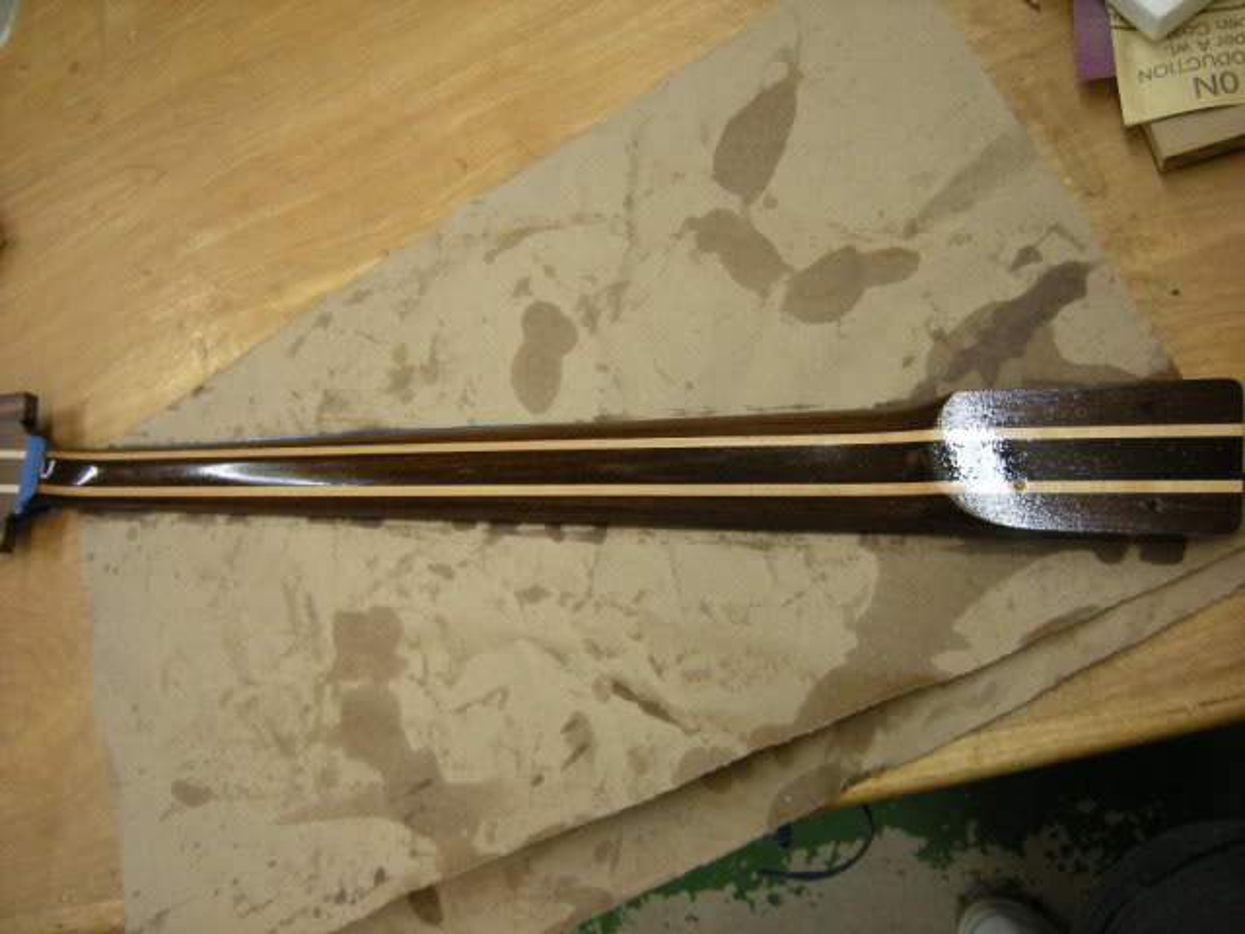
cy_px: 467
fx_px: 1007
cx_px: 622
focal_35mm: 28
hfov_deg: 63.4
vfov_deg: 49.7
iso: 246
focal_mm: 4.7
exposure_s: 1/58
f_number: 2.8
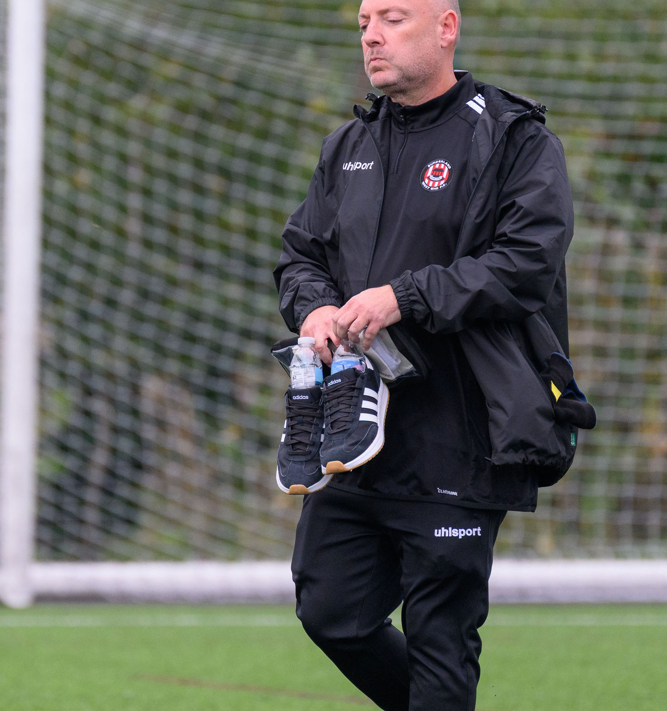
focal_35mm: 909
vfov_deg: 2.0
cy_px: 260
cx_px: 278
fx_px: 20490
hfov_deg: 1.9
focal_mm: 400
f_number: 5.6
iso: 1250
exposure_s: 1/1000
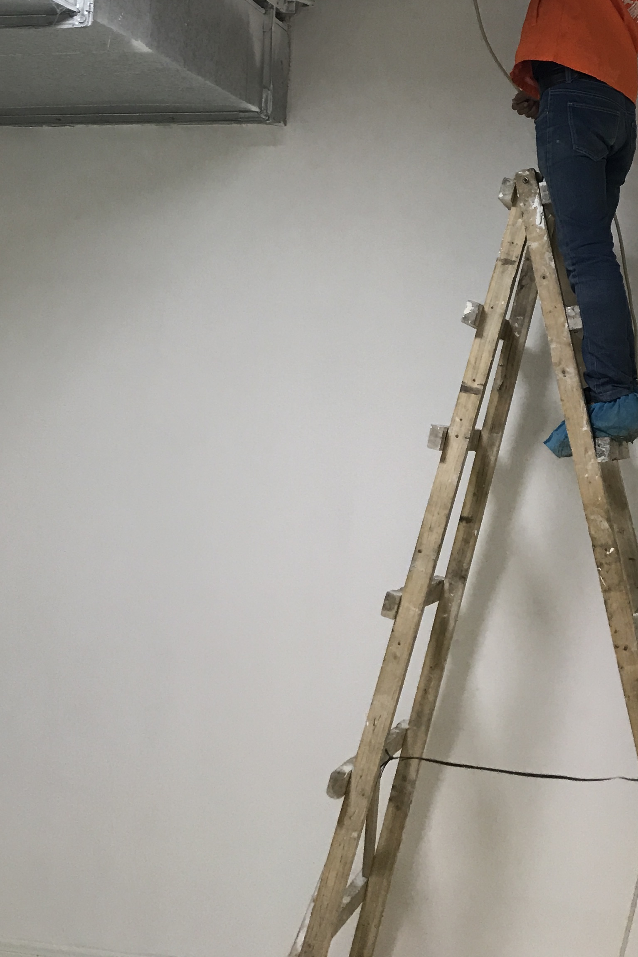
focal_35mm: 51
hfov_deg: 26.2
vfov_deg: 36.8
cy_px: 124
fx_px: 1355
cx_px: 469
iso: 64
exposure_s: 1/17
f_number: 1.8
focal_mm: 3.99
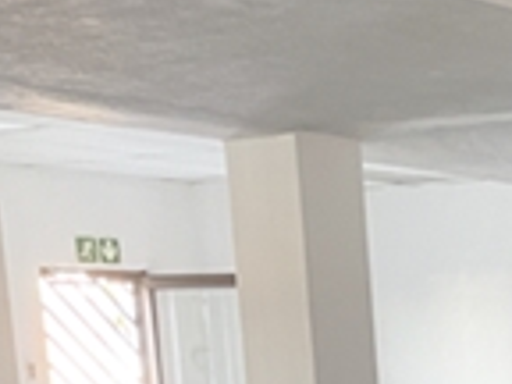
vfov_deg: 13.3
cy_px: 647
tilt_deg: -11.6
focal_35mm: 102
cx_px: 697
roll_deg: +1.1
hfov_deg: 17.8
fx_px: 1509
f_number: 1.6
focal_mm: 4.2
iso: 200
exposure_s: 1/60
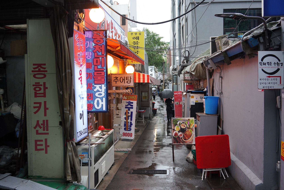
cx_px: 142
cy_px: 95
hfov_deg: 54.4
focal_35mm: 35
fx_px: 276
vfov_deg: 37.9
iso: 640
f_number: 7.1
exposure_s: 1/100
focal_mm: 35
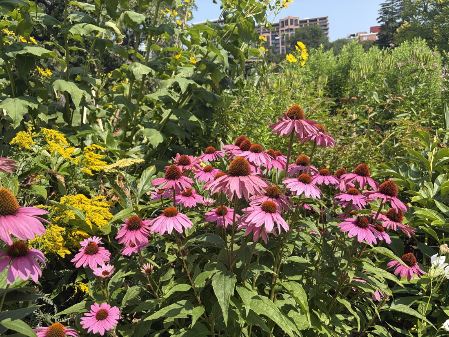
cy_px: 168
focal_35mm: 26
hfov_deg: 67.3
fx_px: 337
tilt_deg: -13.2
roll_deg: +2.8
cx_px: 224
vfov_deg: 53.1
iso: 50
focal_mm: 5.96
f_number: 1.6
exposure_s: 1/1901
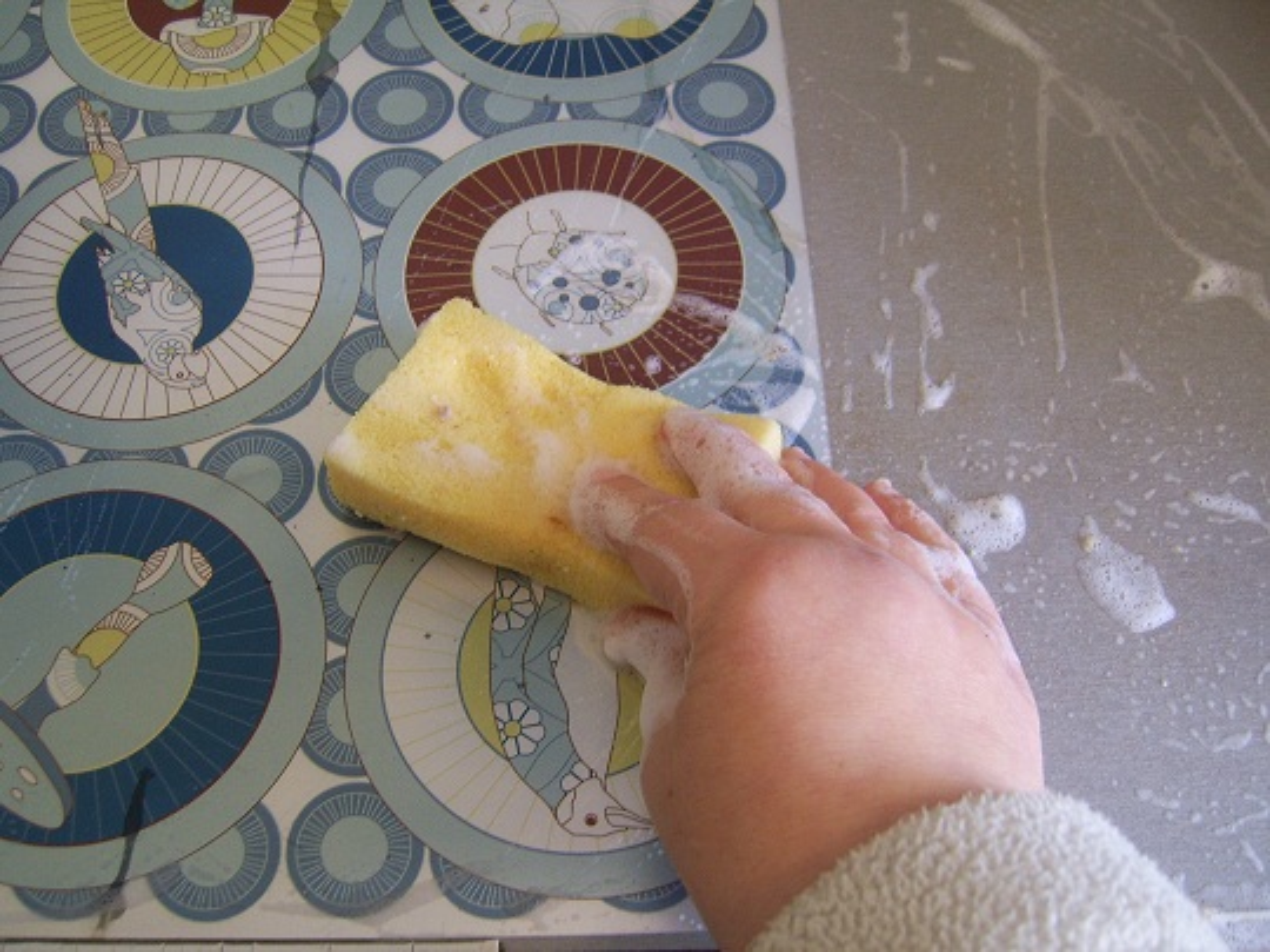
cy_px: 476
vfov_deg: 37.7
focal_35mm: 38
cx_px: 635
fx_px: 1394
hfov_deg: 49.0
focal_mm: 7.8
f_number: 2.8
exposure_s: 1/15
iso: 100
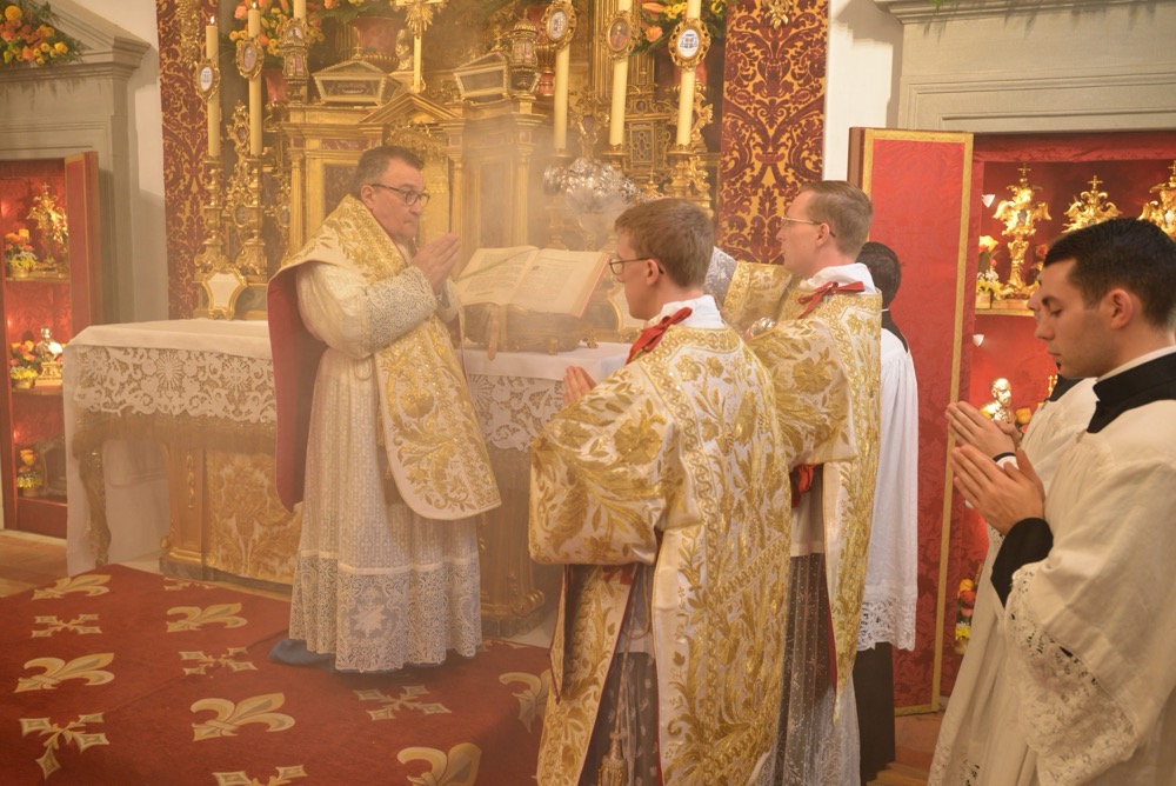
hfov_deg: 58.7
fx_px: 1046
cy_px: 393
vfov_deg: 41.2
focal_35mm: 32
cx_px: 588
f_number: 4.5
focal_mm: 32
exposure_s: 1/80
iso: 1600
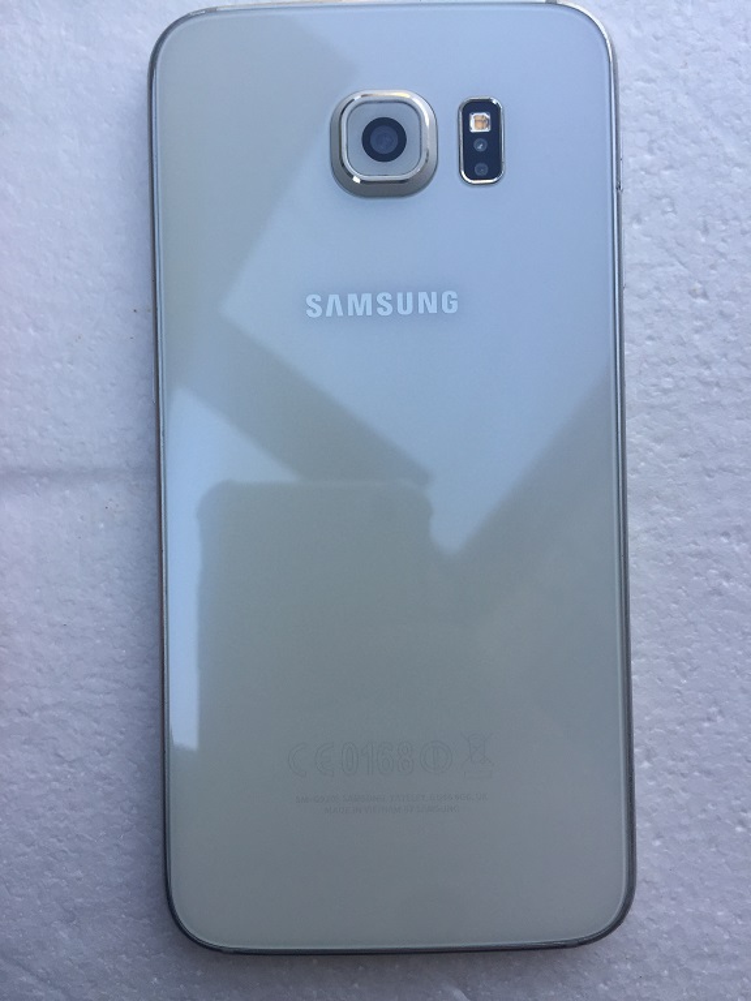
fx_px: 839
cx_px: 376
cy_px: 500
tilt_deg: -76.8
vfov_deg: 61.7
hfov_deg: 48.2
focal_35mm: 29
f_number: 2.2
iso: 32
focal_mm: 4.15
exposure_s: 1/425
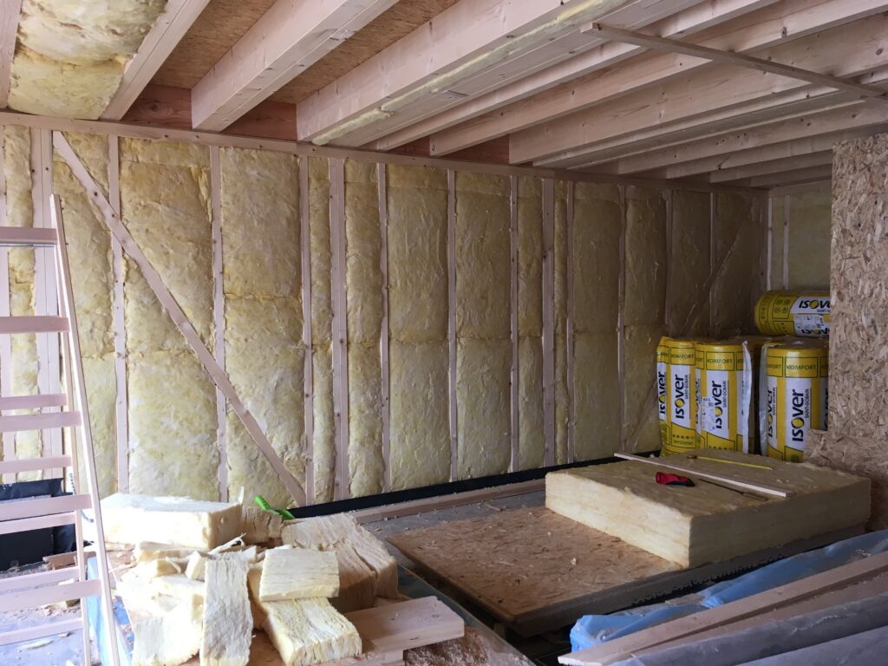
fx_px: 744
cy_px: 333
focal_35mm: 29
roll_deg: +1.1
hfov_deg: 61.7
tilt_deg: -4.5
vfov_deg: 48.2
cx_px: 444
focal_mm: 4.15
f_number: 2.2
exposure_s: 1/33
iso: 80
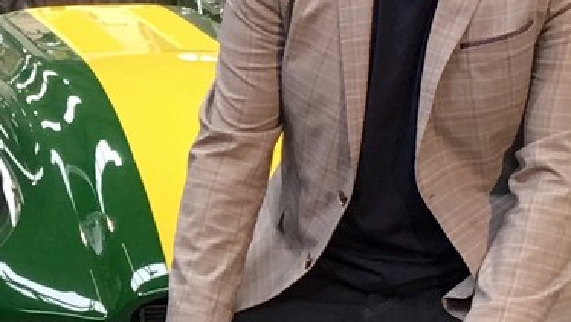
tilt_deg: -10.5
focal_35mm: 162
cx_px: -81
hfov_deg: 13.0
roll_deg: +0.0
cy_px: 226
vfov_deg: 7.5
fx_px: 2455
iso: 40
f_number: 2.2
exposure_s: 1/33
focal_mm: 4.15
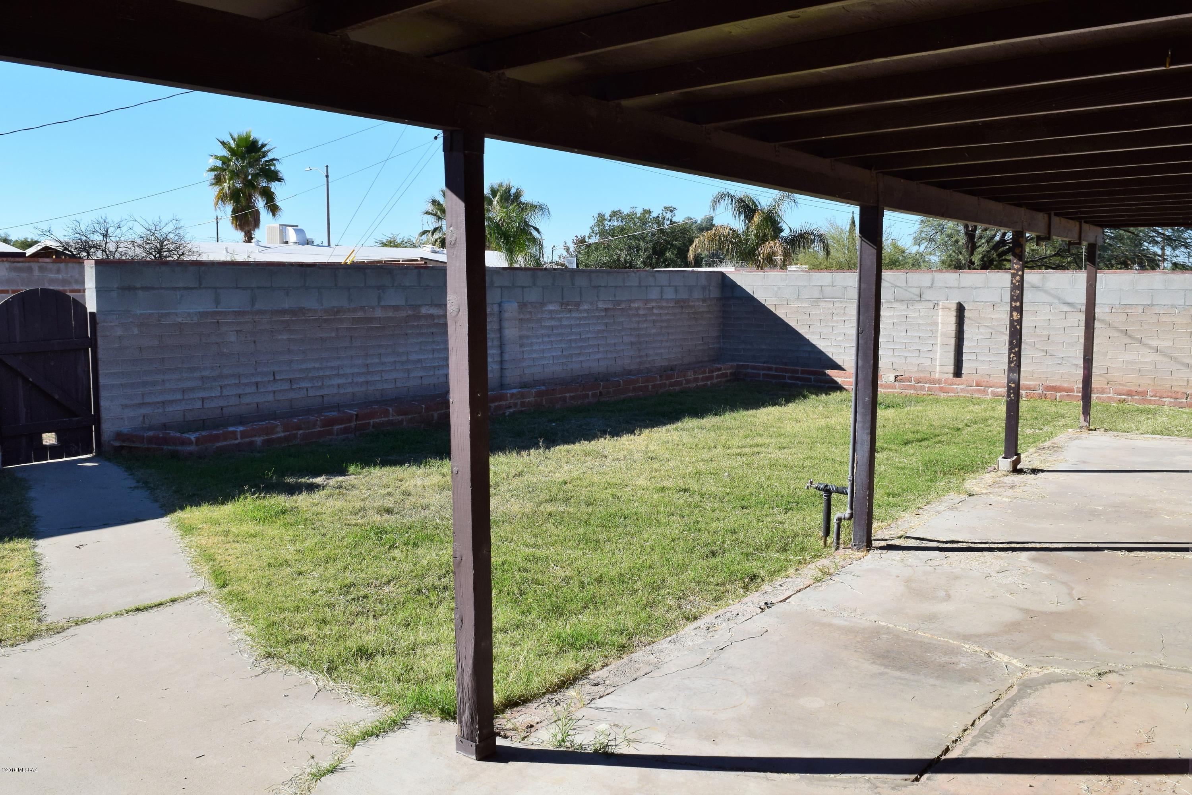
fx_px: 894
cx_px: 596
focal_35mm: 27
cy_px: 398
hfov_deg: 67.4
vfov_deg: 47.9
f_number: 11
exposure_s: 1/400
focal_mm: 18
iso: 400
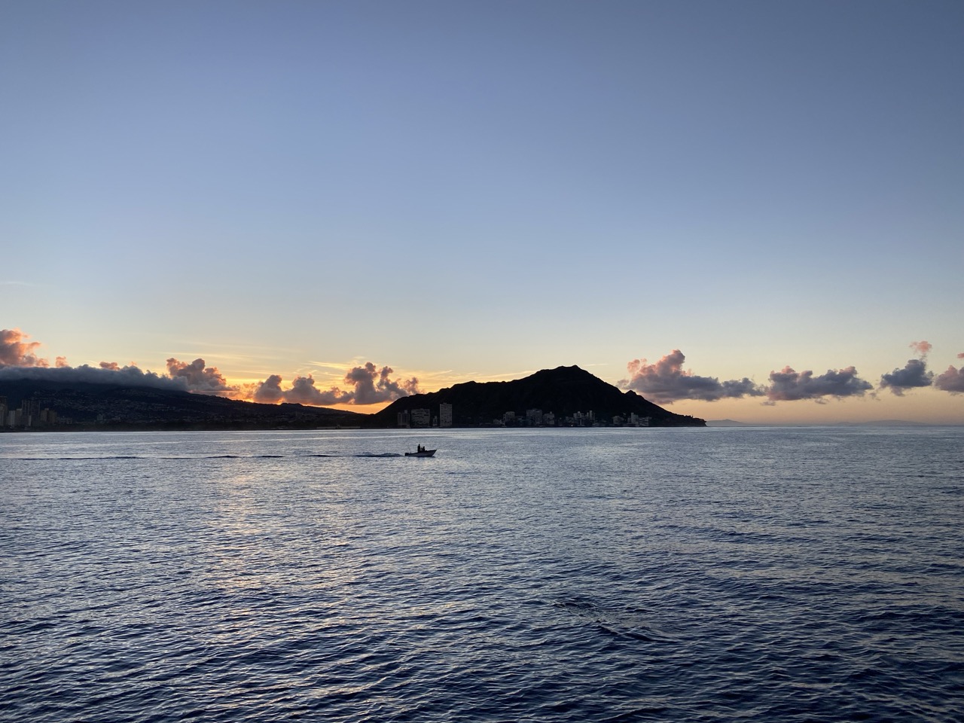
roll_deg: +0.0
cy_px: 362
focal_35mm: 26
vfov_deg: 53.1
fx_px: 724
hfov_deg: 67.3
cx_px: 482
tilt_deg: +4.2
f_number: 1.8
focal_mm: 4.25
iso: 32
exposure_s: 1/693
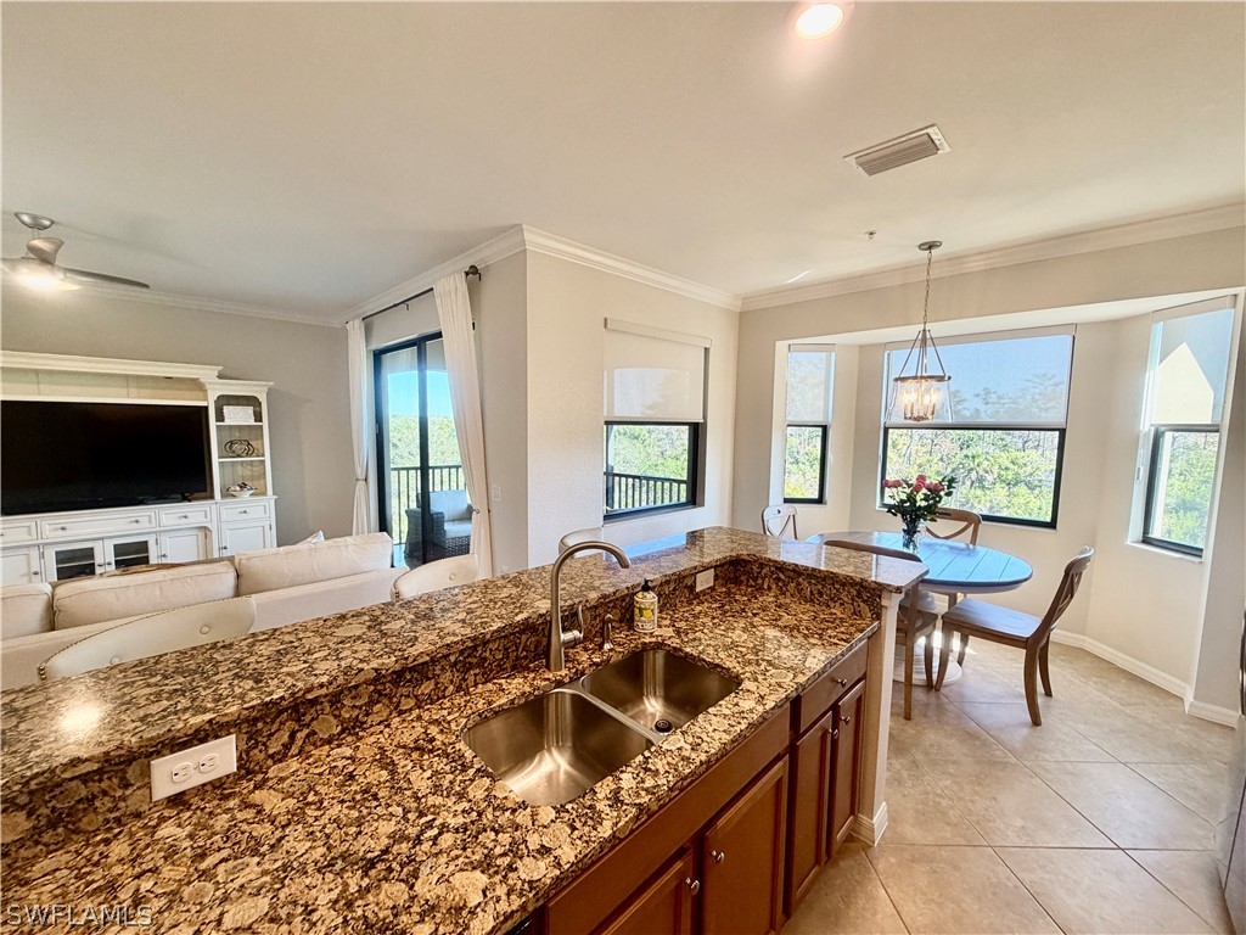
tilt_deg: -4.2
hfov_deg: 102.1
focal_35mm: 14
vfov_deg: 85.7
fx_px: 504
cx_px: 623
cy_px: 468
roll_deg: -0.6
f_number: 2.2
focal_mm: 2.22
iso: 200
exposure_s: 1/120
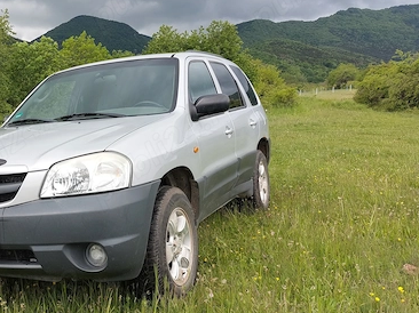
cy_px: 160
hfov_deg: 43.7
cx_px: 85
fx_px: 496
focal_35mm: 41
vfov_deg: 35.1
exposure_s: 1/338
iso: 25
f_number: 1.8
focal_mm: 5.23
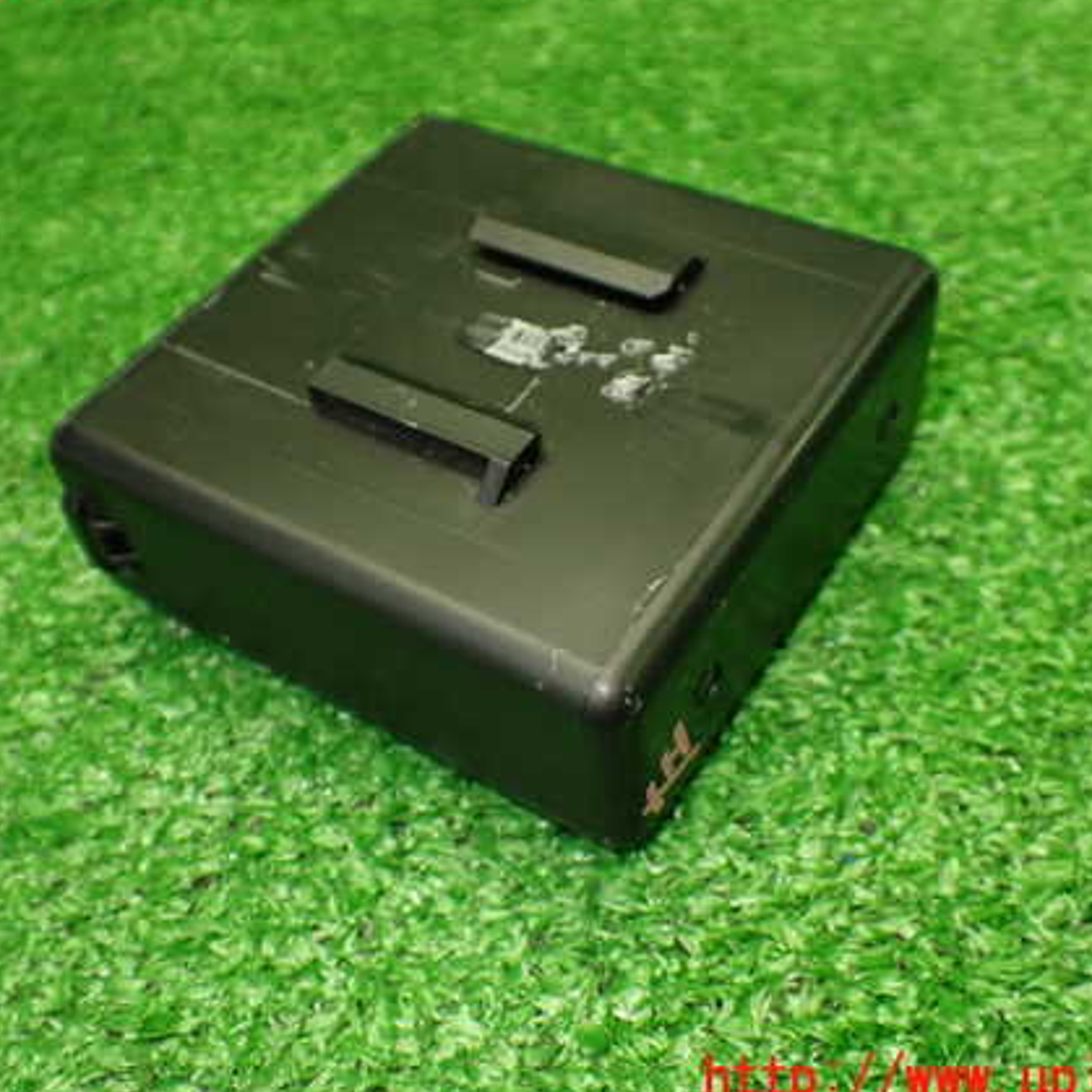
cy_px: 526
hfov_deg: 43.8
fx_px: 1356
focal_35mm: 38
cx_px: 511
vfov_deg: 43.9
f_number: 2.3
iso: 640
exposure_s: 1/125
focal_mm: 5.4
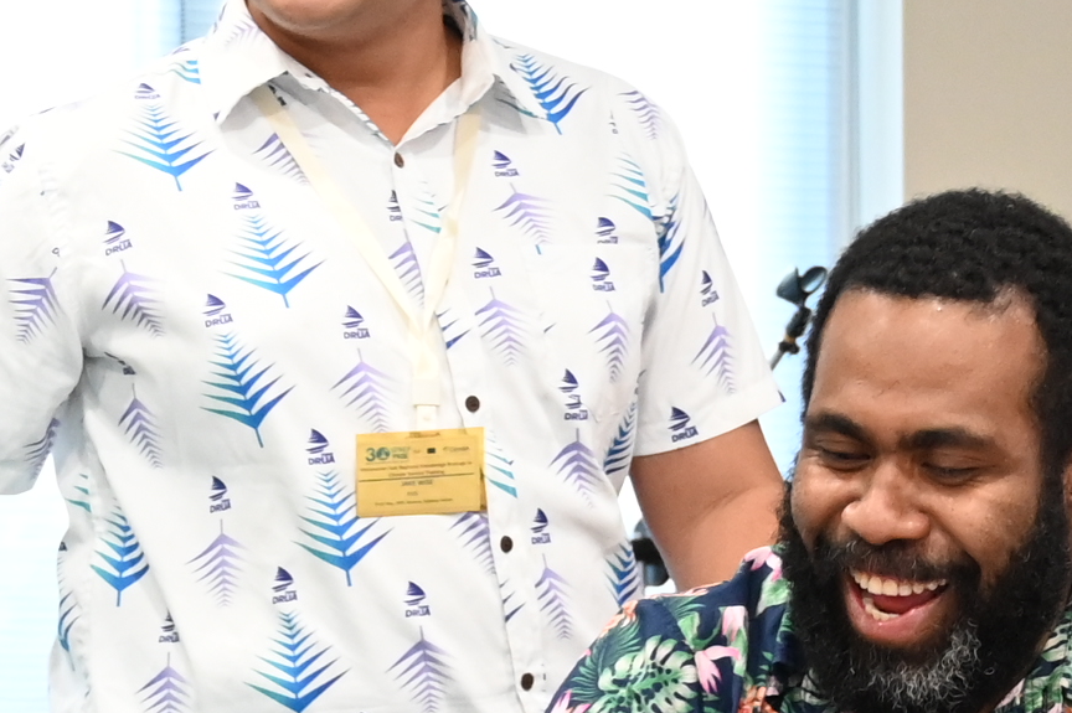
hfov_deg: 11.7
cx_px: 275
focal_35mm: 176
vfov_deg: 7.8
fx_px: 5226
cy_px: 702
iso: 2500
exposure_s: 1/125
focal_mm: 33.5
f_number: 4
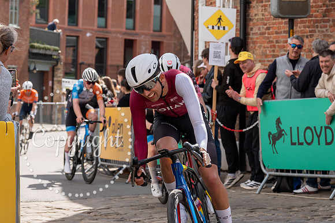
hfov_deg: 15.3
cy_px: 52
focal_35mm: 134
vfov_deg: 10.2
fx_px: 1247
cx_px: 158
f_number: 5
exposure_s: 1/1000
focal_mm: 70
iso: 250
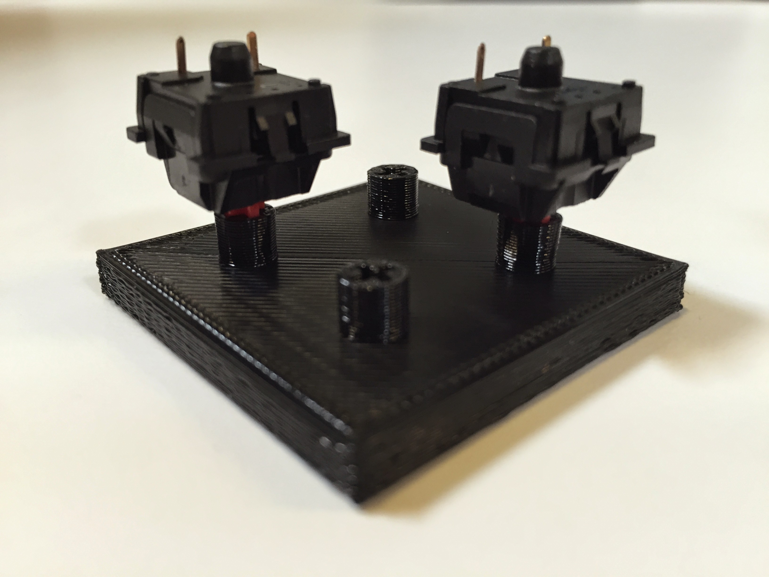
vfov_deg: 48.2
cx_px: 384
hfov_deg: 61.7
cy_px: 288
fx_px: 644
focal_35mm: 29
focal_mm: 4.15
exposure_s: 1/30
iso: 100
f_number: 2.2
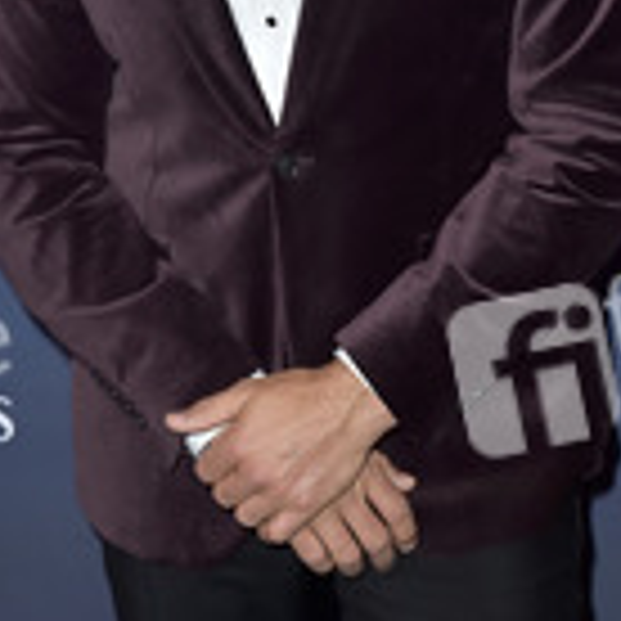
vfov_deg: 10.1
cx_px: 272
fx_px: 3491
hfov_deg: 10.2
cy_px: 126
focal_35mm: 172
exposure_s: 1/250
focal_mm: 70
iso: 250
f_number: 5.6
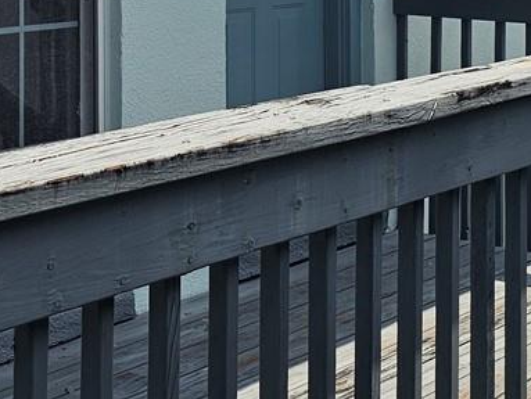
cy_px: -75
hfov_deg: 20.1
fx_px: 1474
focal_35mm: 96
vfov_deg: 14.9
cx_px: 80
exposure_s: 1/611
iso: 10
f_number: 1.7
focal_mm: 6.3
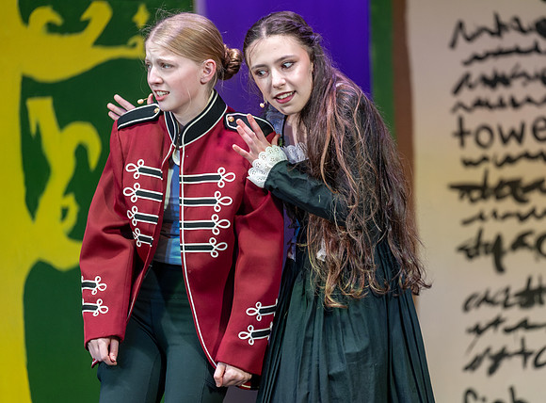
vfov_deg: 6.1
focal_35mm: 242
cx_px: 341
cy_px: 211
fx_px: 3798
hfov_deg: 8.2
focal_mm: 200
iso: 1000
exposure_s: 1/400
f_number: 2.8
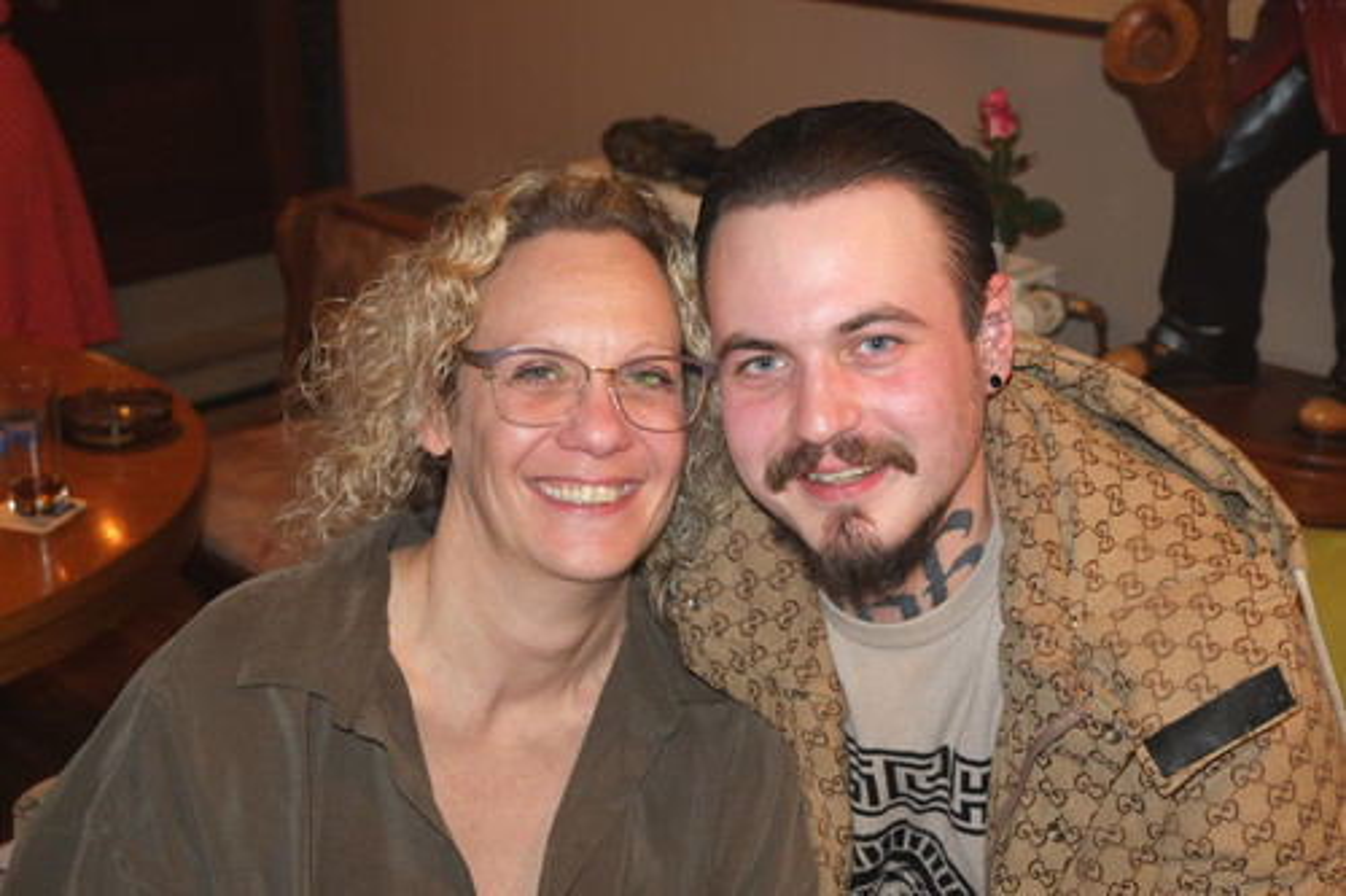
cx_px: 673
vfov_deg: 29.8
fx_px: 1682
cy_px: 448
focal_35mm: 45
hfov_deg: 43.6
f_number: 4.5
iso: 800
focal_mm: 30.2
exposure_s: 1/15
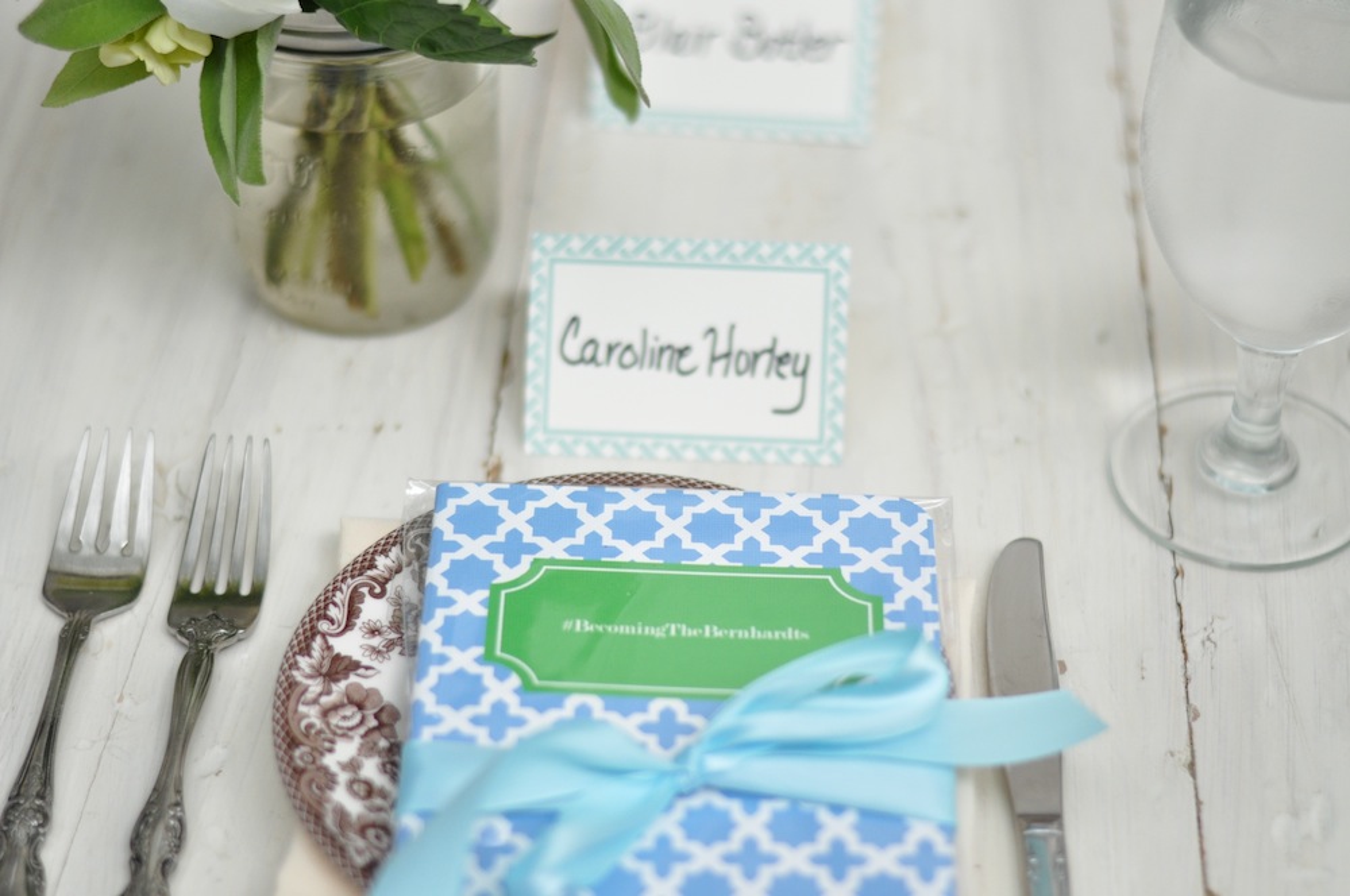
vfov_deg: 18.1
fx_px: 2809
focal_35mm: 75
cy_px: 448
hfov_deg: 27.0
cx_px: 675
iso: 800
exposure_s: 1/4000
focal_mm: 50
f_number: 1.8
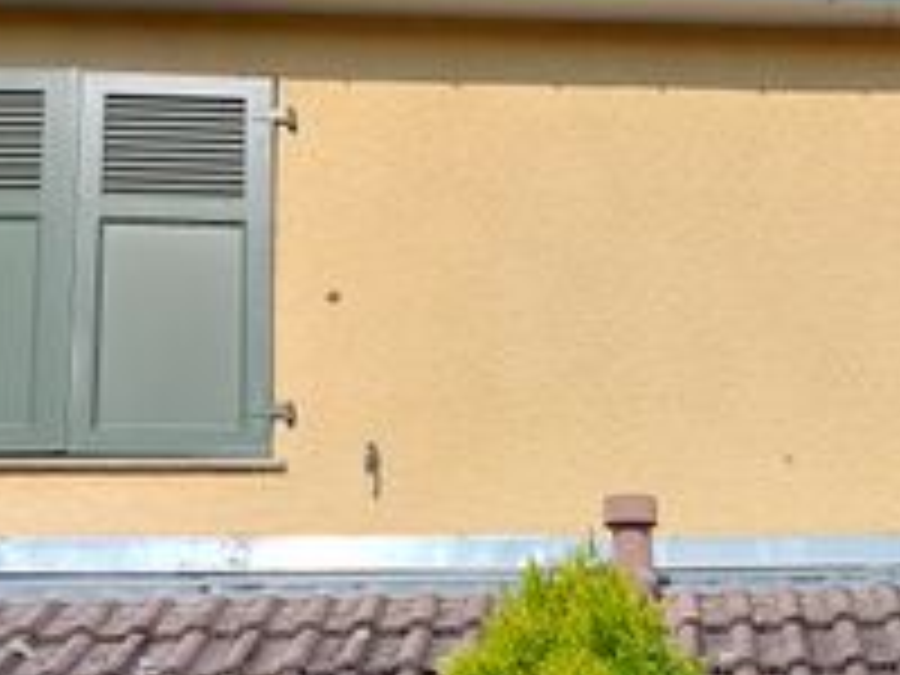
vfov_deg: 18.8
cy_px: 747
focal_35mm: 75
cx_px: 846
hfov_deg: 25.0
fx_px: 1950
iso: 25
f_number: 1.8
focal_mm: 5.23
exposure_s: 1/1130
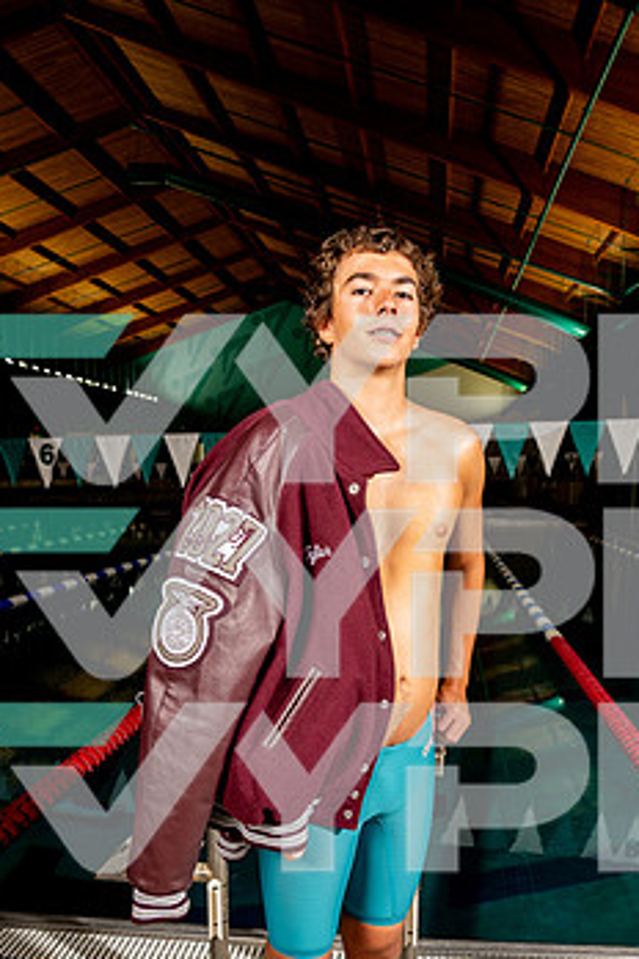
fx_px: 825
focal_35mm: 31
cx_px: 380
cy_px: 595
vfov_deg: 59.6
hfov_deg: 42.1
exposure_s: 1/125
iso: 400
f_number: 7.1
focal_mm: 24
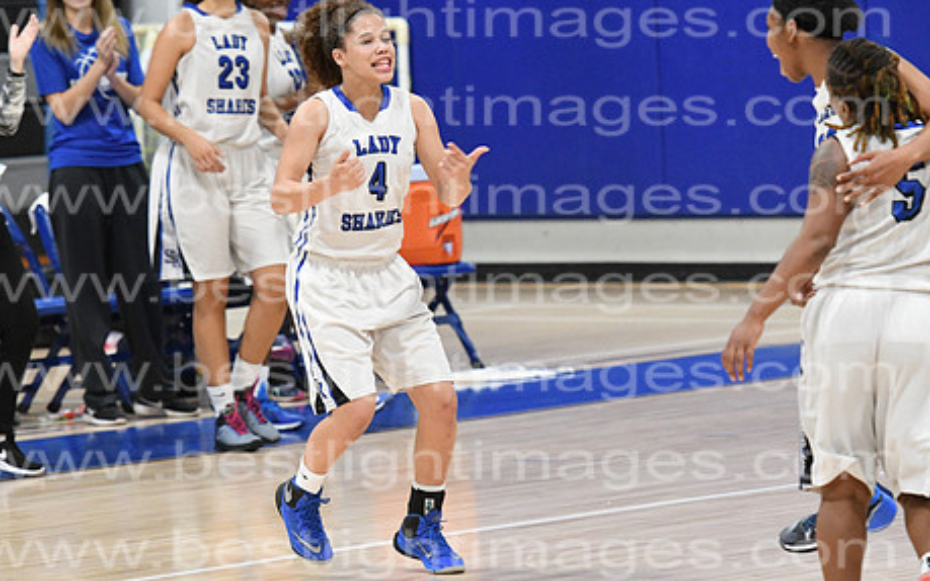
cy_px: 244
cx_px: 438
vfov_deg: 4.3
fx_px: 7833
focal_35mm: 309
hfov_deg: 6.8
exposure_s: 1/640
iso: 5000
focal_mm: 160
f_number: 3.5
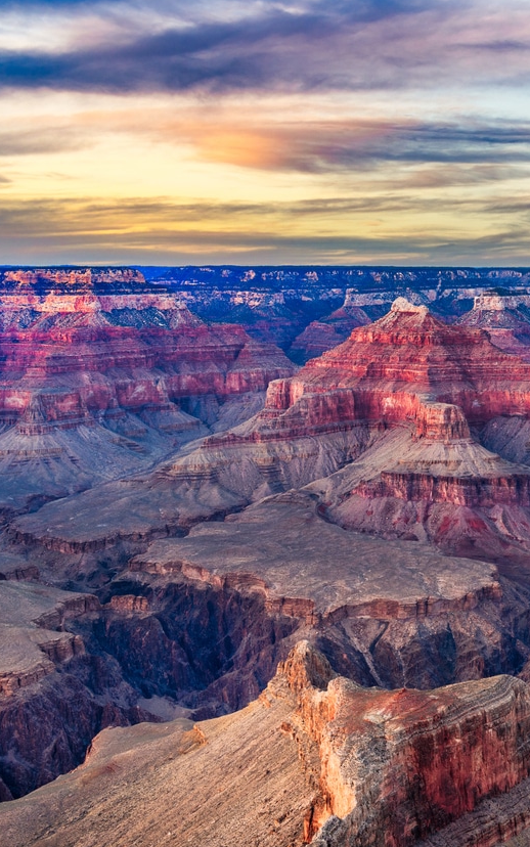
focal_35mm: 54
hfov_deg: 22.3
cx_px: 620
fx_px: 1247
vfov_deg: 37.5
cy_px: 427
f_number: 11
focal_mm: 35
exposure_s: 1/1.25
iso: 64
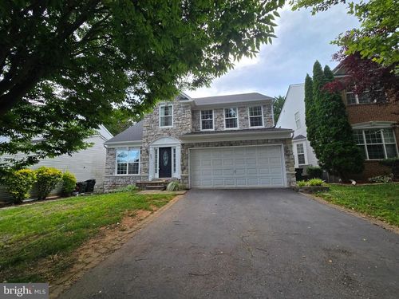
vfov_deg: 89.9
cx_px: 200
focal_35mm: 13
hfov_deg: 106.2
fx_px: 150
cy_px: 150
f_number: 2.2
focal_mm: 2.2
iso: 125
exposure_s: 1/719
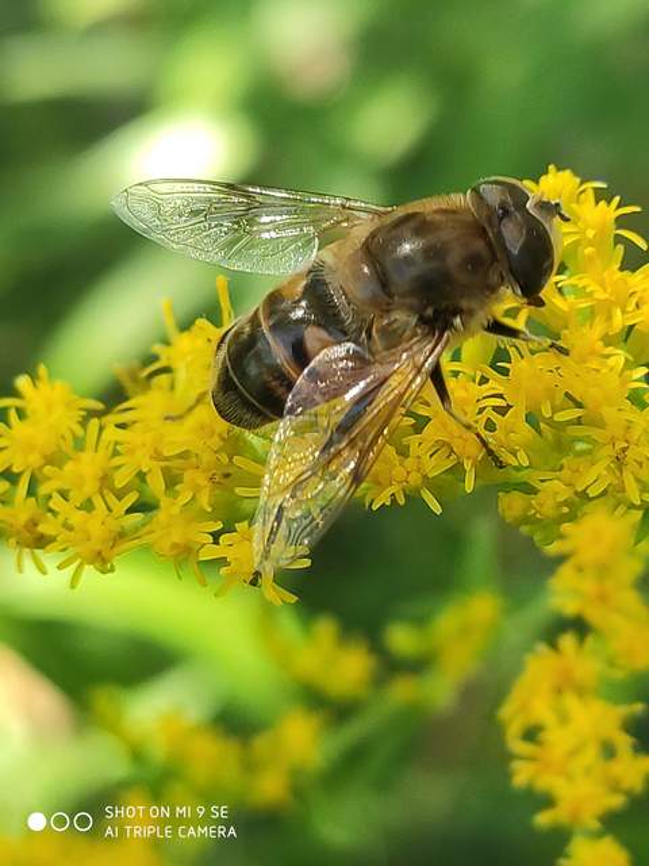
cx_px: 324
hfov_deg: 53.1
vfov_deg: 67.3
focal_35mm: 26
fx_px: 650
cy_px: 433
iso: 122
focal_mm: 4.77
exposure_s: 1/120
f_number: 1.75
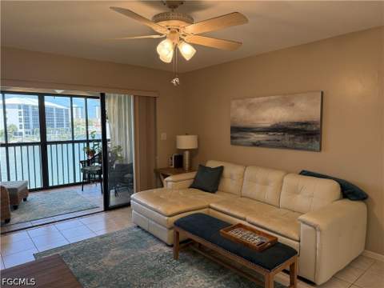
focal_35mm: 24
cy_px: 144
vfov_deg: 56.8
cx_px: 192
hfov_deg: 71.6
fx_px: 266
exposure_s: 1/120
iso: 250
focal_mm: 6.76
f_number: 1.78
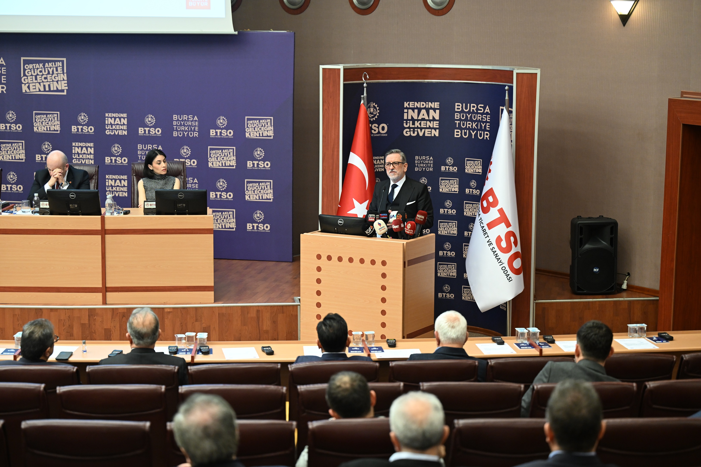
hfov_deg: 27.3
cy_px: 234
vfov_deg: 18.4
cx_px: 350
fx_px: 1441
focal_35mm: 74
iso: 1600
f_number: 2.8
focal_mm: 74
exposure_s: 1/80
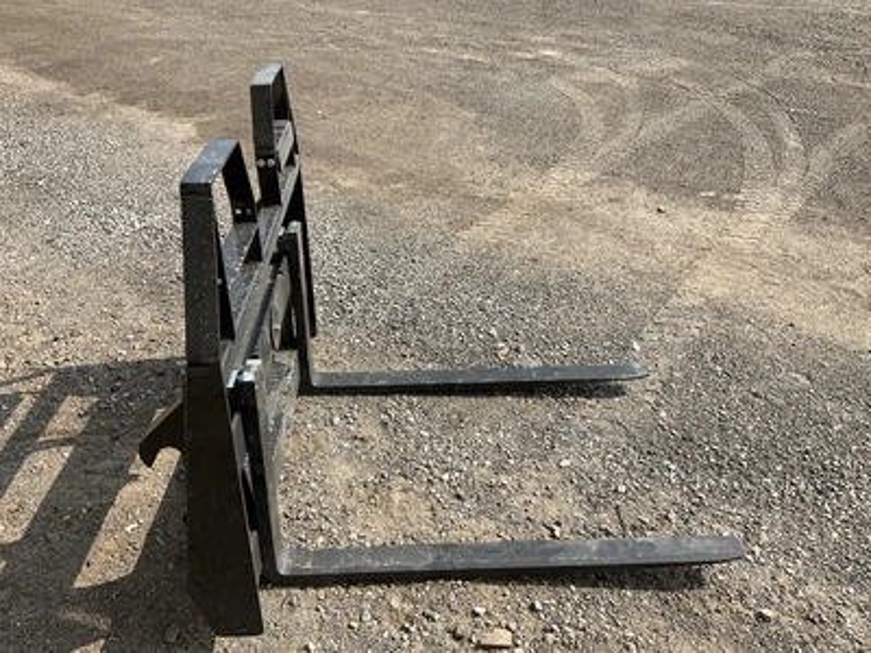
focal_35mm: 29
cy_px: 326
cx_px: 436
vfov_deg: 48.2
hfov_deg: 61.7
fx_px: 730
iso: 25
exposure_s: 1/1144
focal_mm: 3
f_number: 1.8
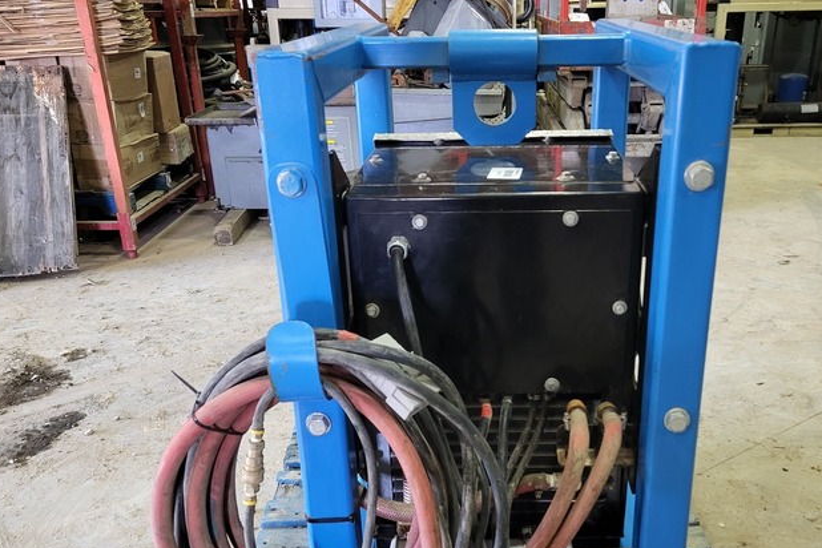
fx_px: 799
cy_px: 346
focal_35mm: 35
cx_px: 492
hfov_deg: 54.1
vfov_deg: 37.6
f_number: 1.8
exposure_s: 1/40
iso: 500
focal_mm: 5.4
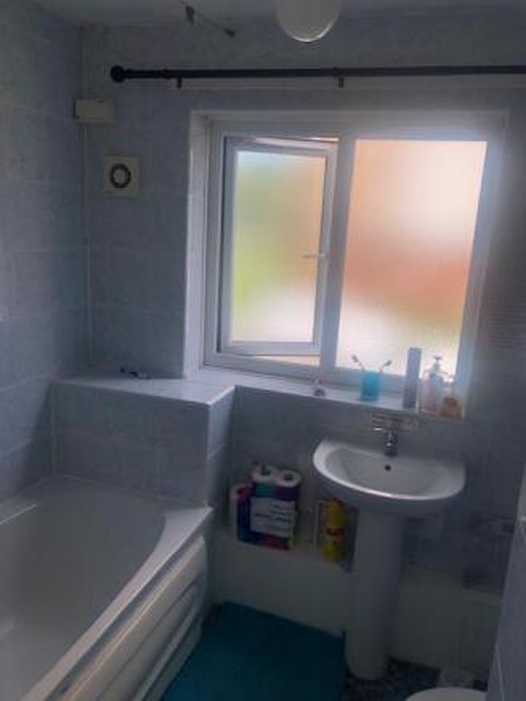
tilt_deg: -13.2
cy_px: 350
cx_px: 263
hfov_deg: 49.8
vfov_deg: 63.4
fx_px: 567
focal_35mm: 28
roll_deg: -2.7
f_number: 1.8
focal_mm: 3.99
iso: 20
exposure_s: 1/421
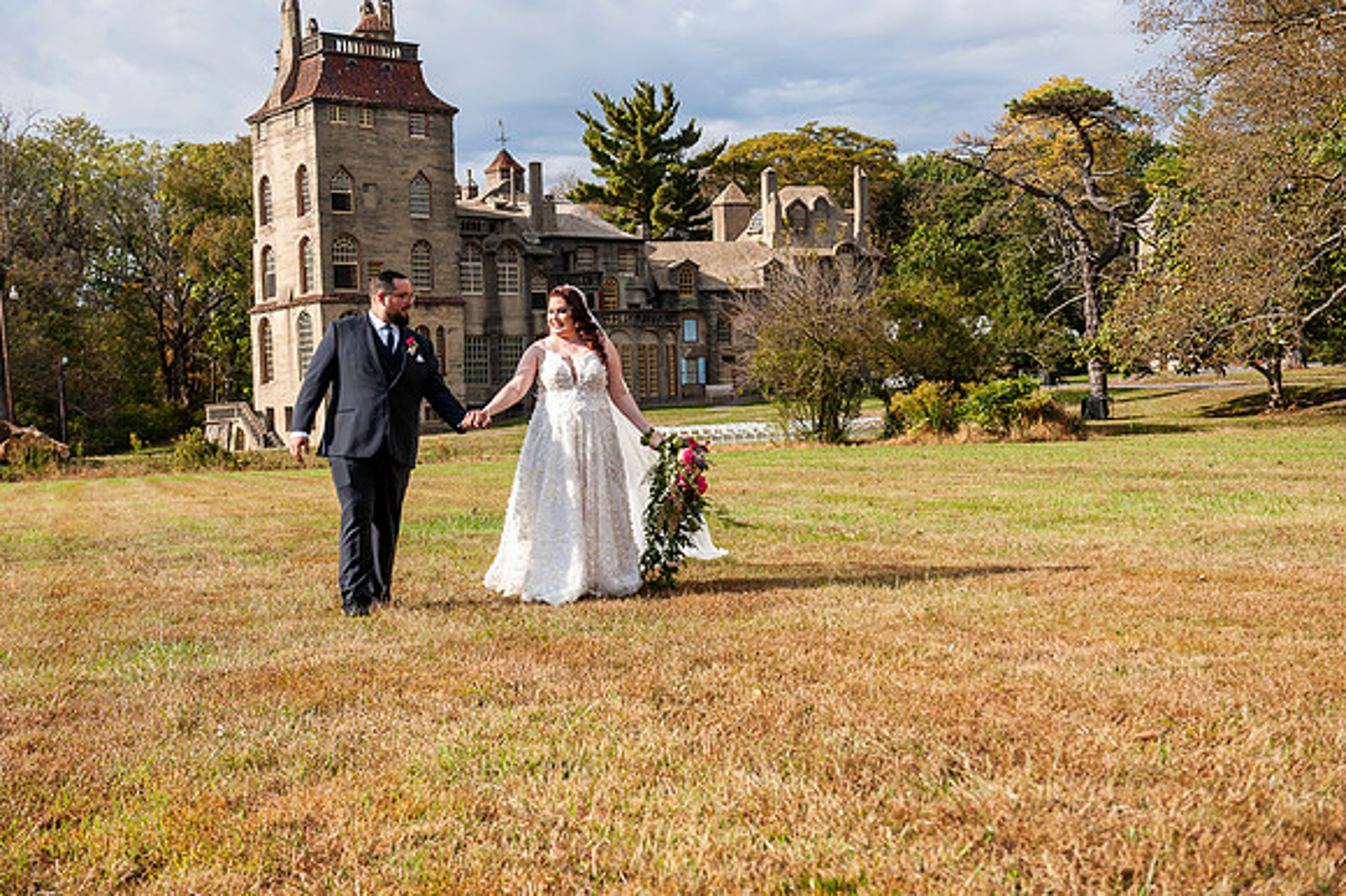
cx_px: 673
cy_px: 448
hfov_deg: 41.1
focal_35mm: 48
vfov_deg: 28.0
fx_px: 1794
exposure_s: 1/640
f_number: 5.6
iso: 200
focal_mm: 48
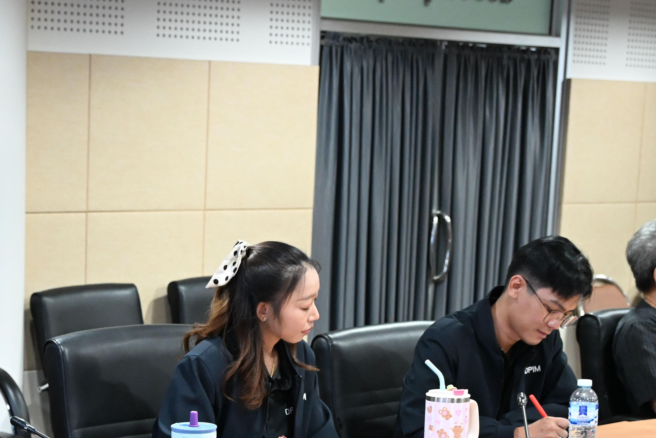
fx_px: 1549
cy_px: 437
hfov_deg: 22.9
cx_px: -7
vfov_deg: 15.8
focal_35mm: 85
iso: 6400
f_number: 4
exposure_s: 1/160
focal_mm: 42
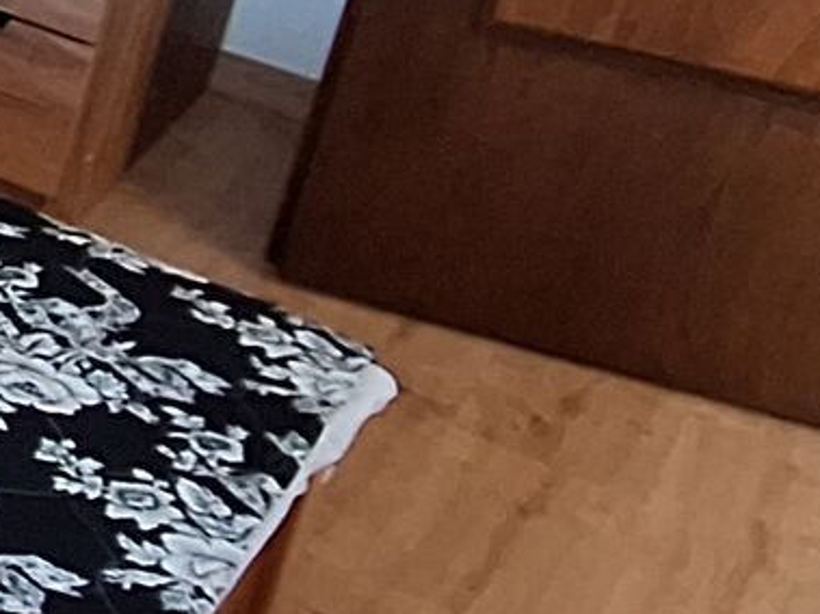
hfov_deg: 14.5
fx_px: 2273
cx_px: -1069
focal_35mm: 96
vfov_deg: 14.8
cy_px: -138
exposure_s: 1/50
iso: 200
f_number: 2.2
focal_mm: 1.74
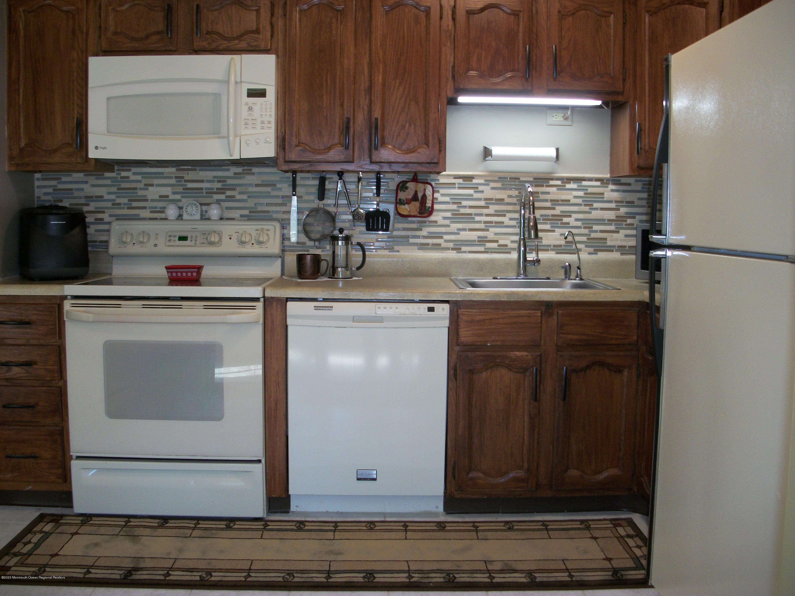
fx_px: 804
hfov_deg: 52.6
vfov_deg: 40.7
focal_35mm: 35
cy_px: 298
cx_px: 398
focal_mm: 6.3
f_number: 3.1
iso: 80
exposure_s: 1/30
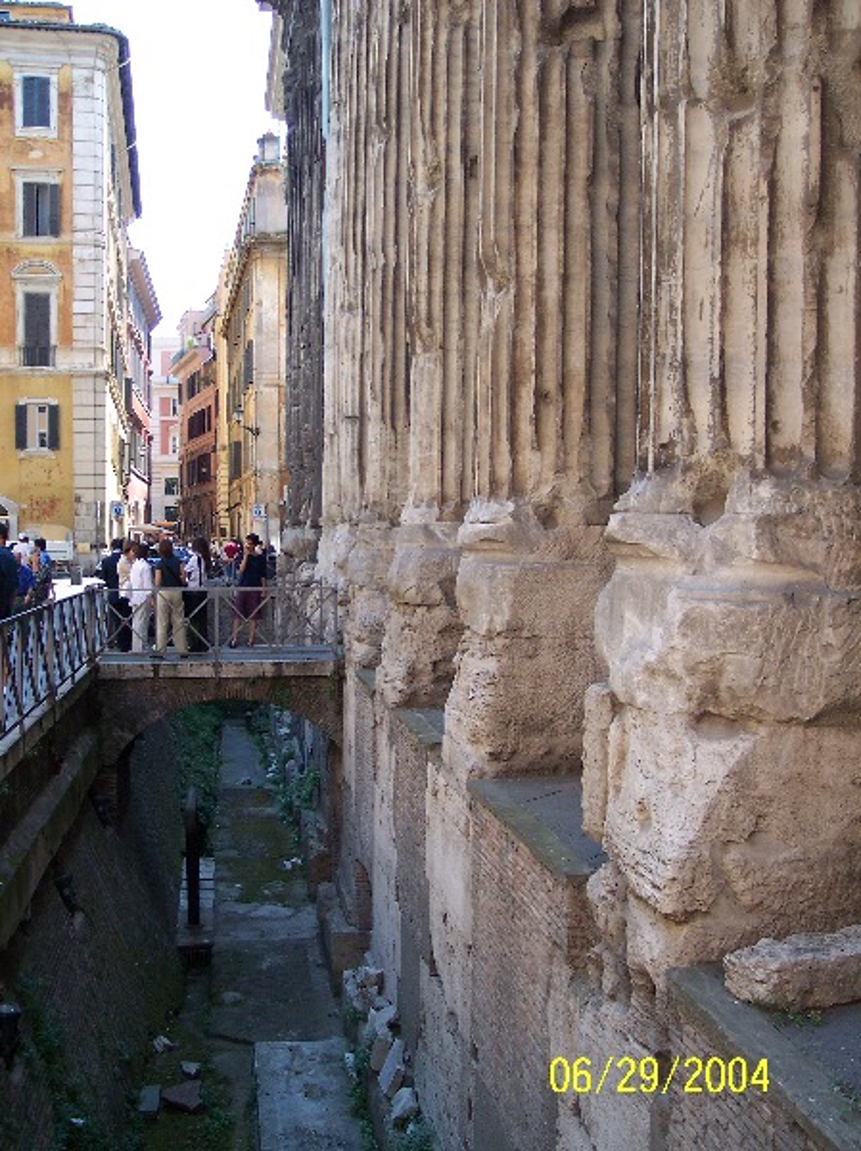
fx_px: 1262
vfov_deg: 49.0
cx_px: 430
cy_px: 576
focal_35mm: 38
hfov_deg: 37.7
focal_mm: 8
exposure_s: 1/350
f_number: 2.8
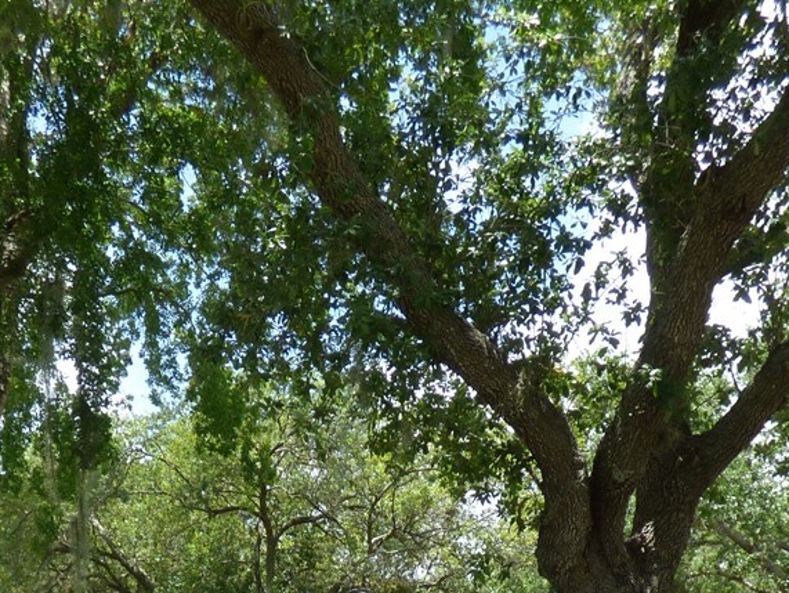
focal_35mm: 56
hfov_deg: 34.3
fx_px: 1277
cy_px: 735
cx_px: 403
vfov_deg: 23.6
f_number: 2.8
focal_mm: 3.58
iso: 100
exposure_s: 1/640
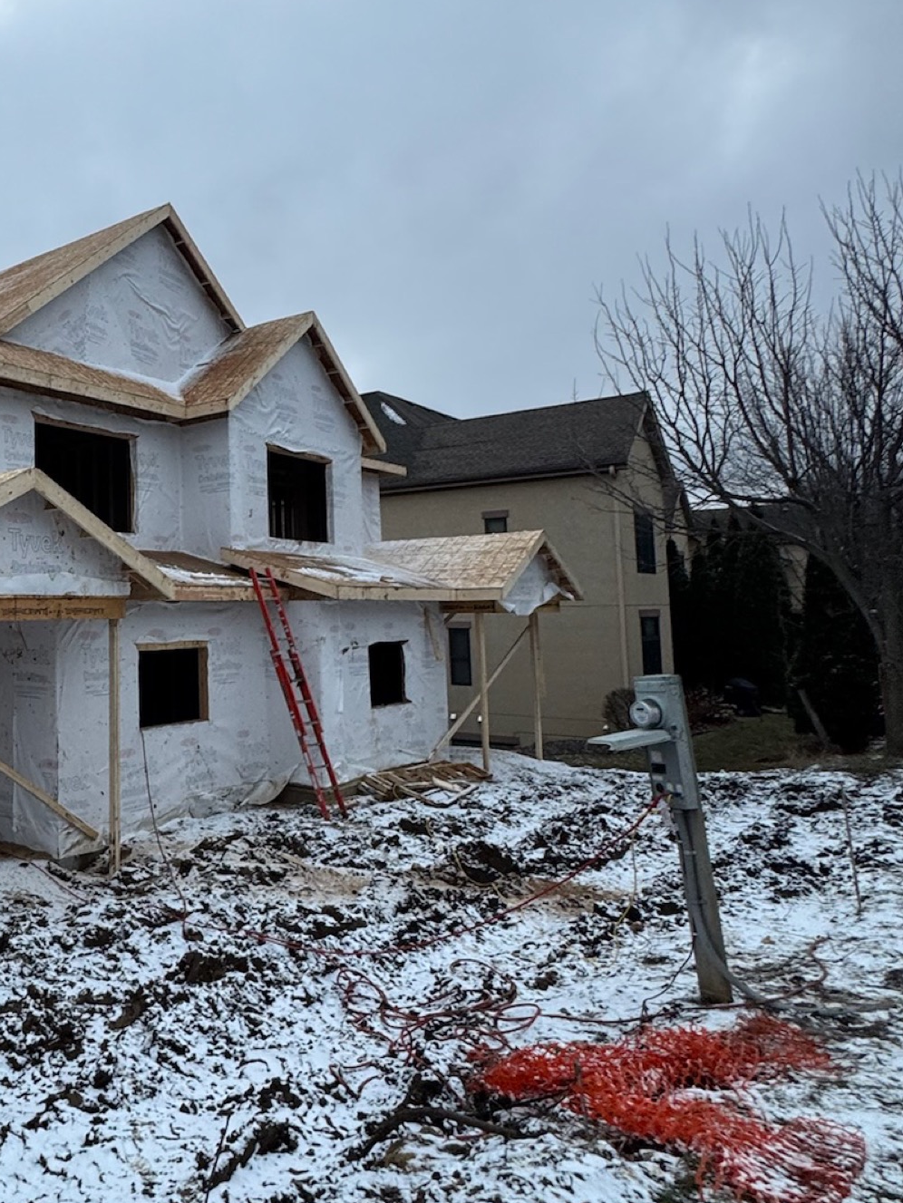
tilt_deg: +5.8
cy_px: 546
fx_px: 939
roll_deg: +1.2
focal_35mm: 27
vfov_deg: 65.2
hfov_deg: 44.9
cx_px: 35
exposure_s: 1/99
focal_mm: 2.22
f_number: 2.2
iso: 80
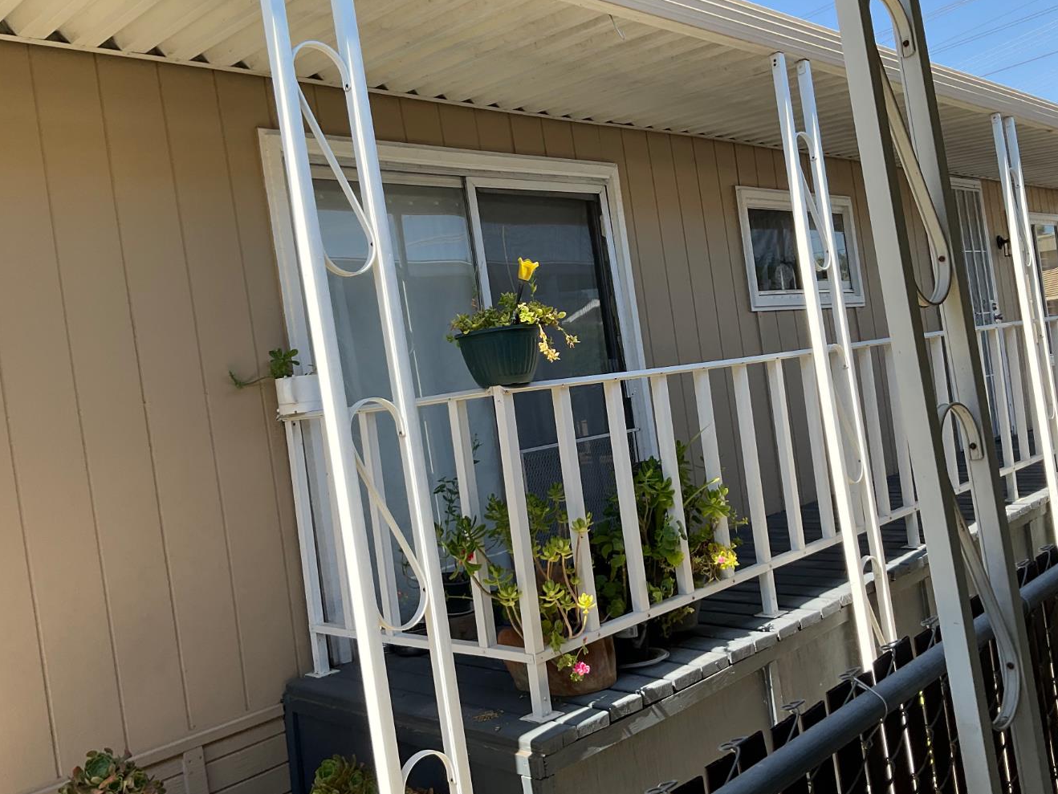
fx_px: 1009
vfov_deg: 43.0
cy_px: 384
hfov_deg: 55.3
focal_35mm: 33
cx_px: 560
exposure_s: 1/450
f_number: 1.8
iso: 16
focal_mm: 3
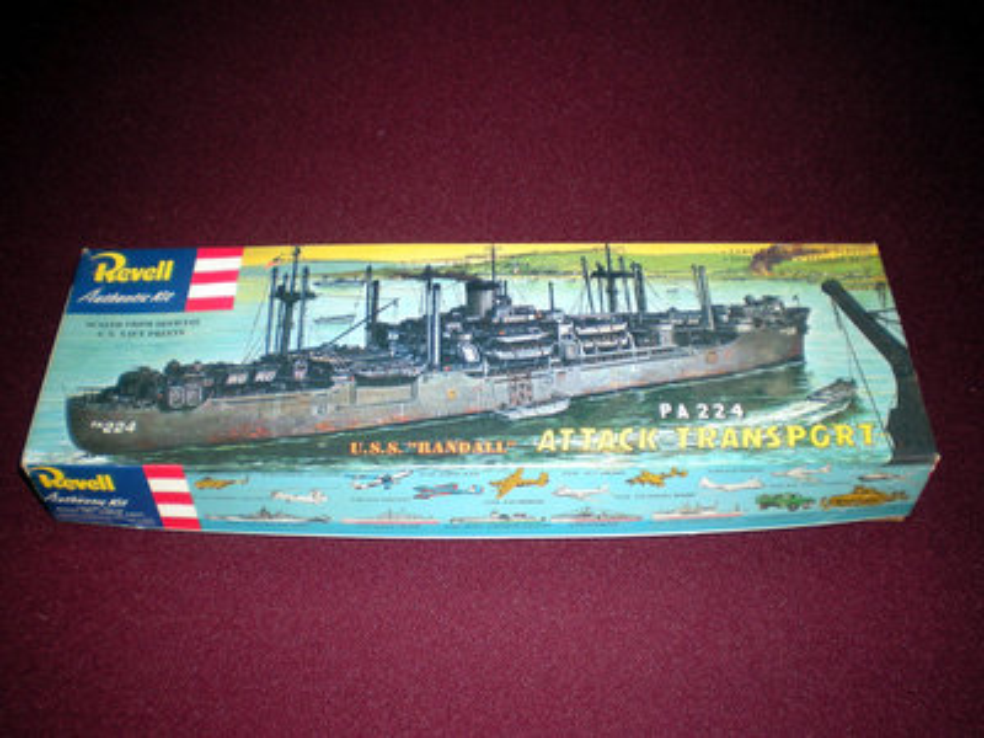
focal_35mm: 38
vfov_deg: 37.7
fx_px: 1080
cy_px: 369
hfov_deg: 49.0
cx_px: 492
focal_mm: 6.3
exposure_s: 1/60
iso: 64
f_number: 3.1
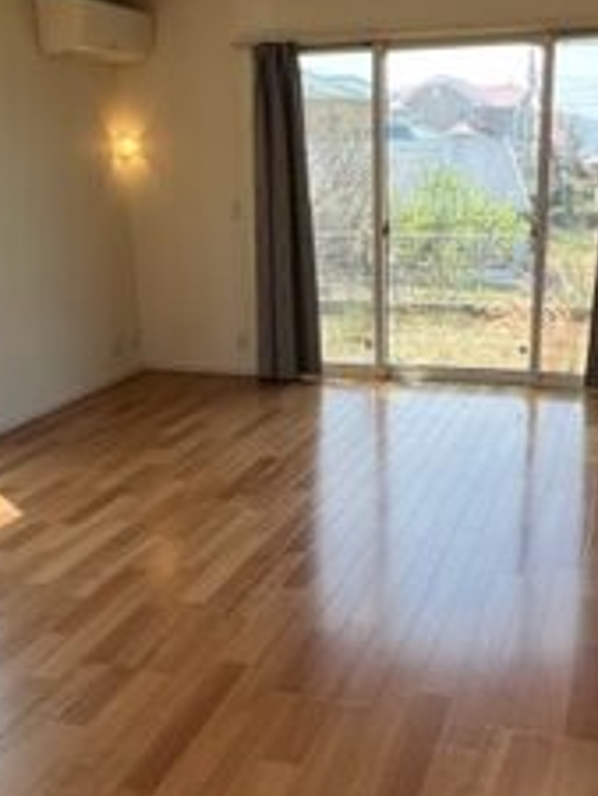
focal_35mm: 37
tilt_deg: -17.6
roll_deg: +1.8
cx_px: 343
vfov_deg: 49.9
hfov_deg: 38.6
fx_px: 851
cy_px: 471
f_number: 1.8
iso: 32
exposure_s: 1/174
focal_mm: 1.57
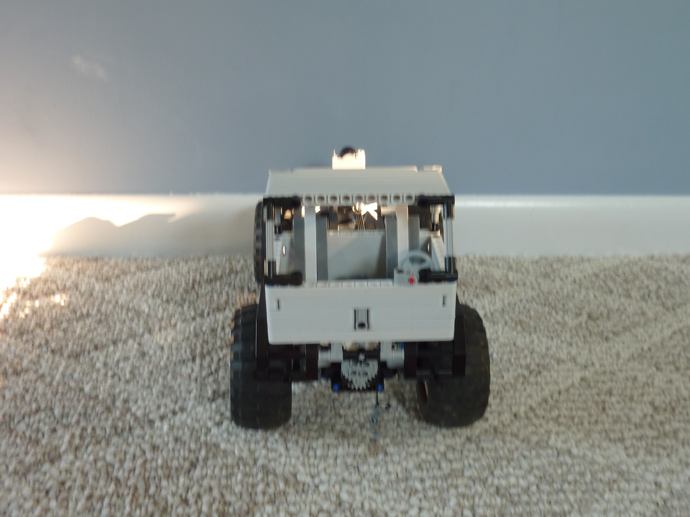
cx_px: 345
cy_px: 258
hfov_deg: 49.0
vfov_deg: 37.7
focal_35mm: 38
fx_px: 757
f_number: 3.3
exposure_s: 1/8
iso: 80
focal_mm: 4.4
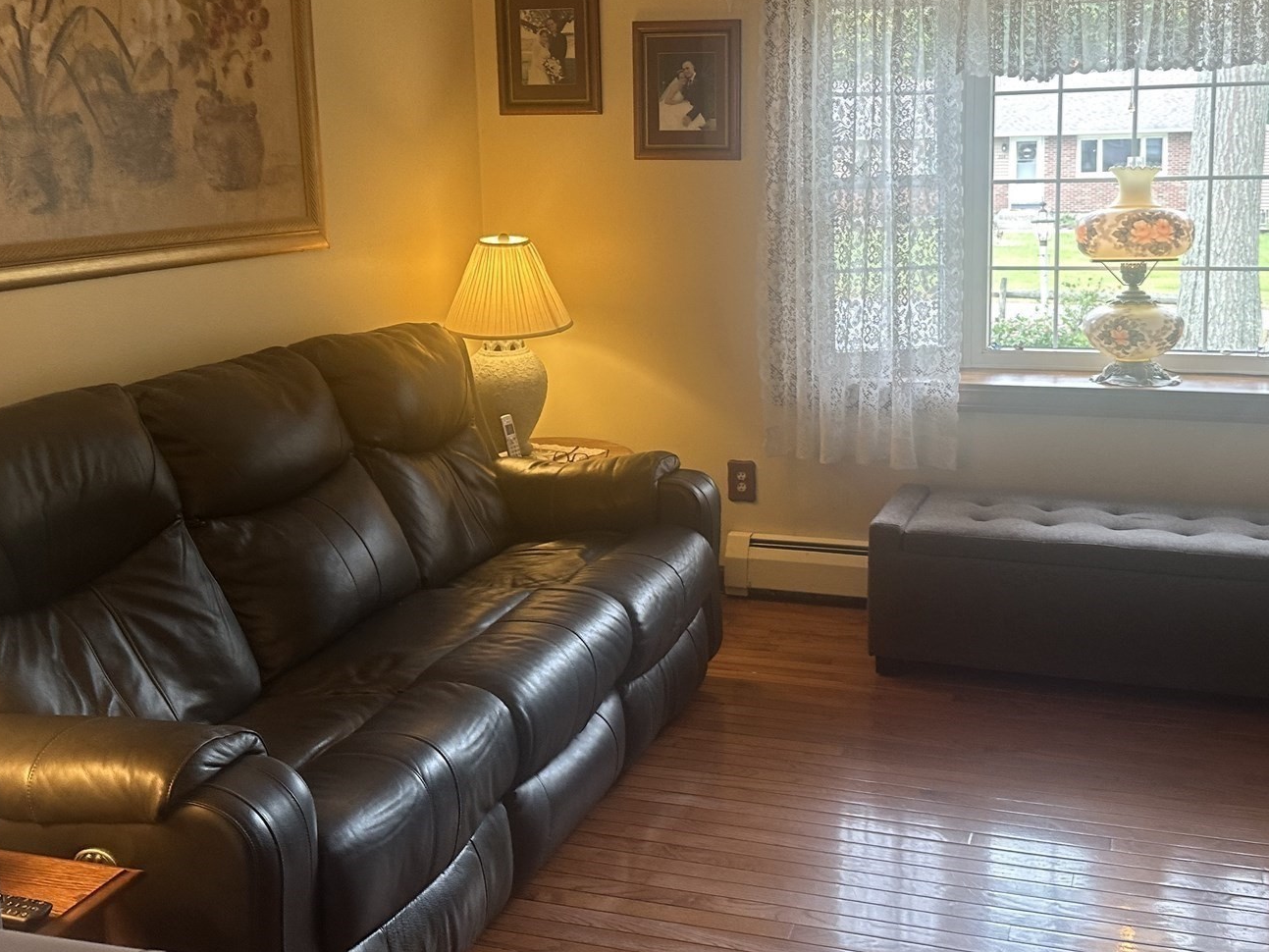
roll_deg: +0.6
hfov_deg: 48.9
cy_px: 325
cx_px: 712
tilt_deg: -5.4
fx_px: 1393
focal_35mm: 38
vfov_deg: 37.4
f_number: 1.78
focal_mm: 6.86
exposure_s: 1/60
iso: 160
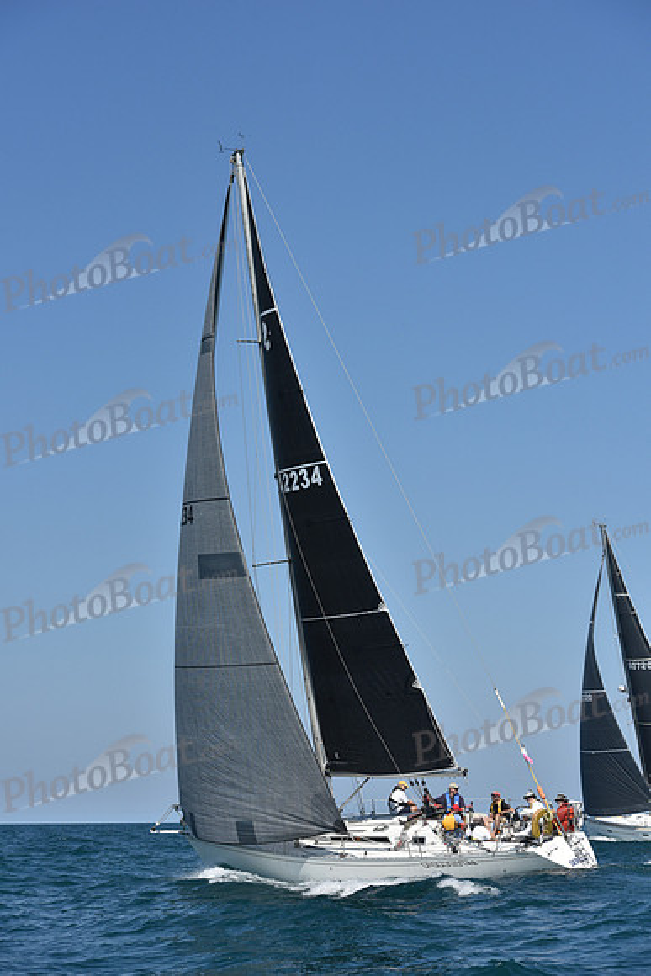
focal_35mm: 102
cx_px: 326
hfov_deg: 13.4
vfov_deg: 20.0
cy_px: 488
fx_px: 2765
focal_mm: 102
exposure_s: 1/1600
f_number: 7.1
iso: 250
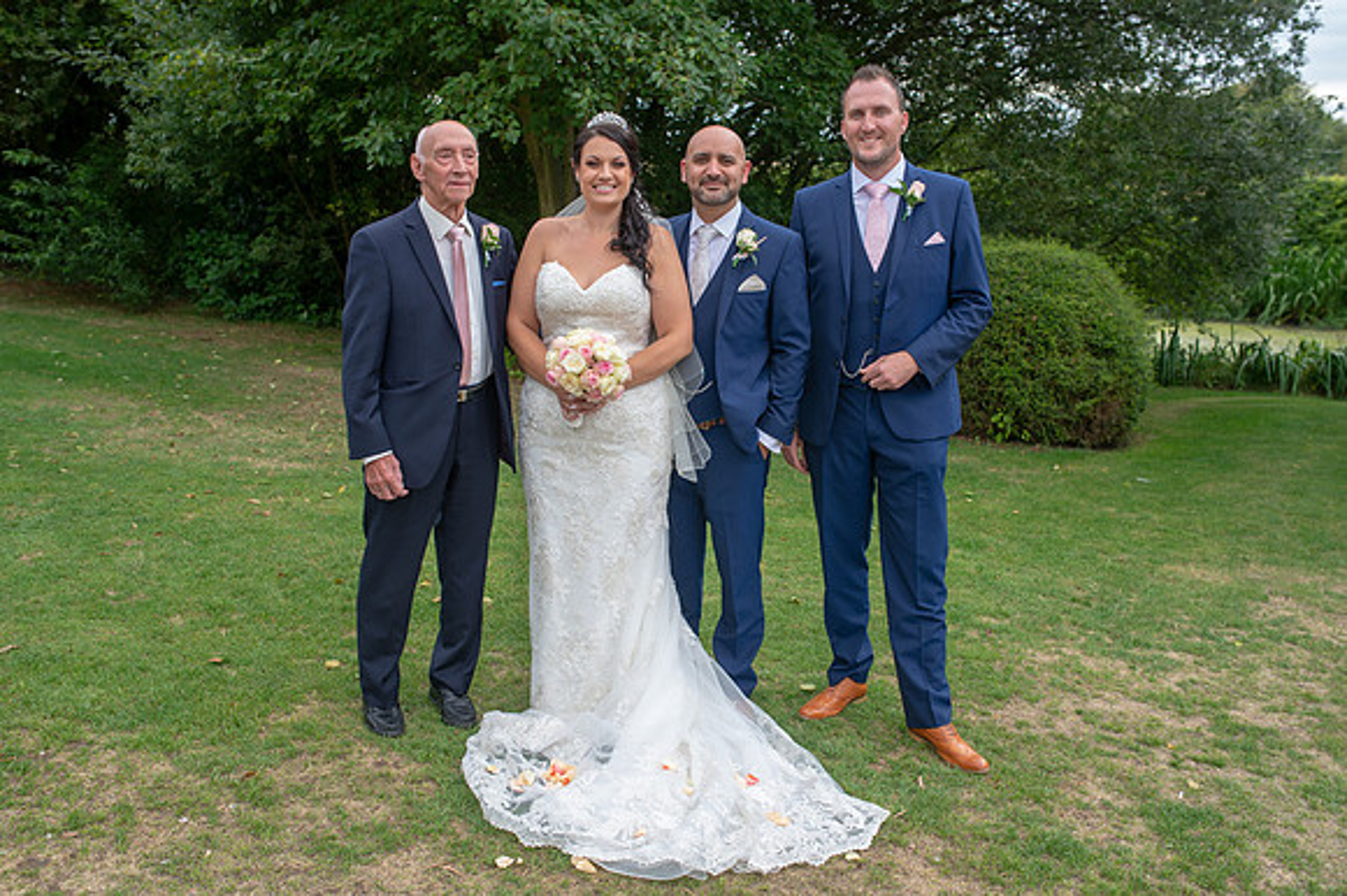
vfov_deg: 37.0
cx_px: 674
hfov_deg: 53.4
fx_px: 1340
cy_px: 448
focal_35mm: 36
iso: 100
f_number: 4.5
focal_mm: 35
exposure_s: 1/160
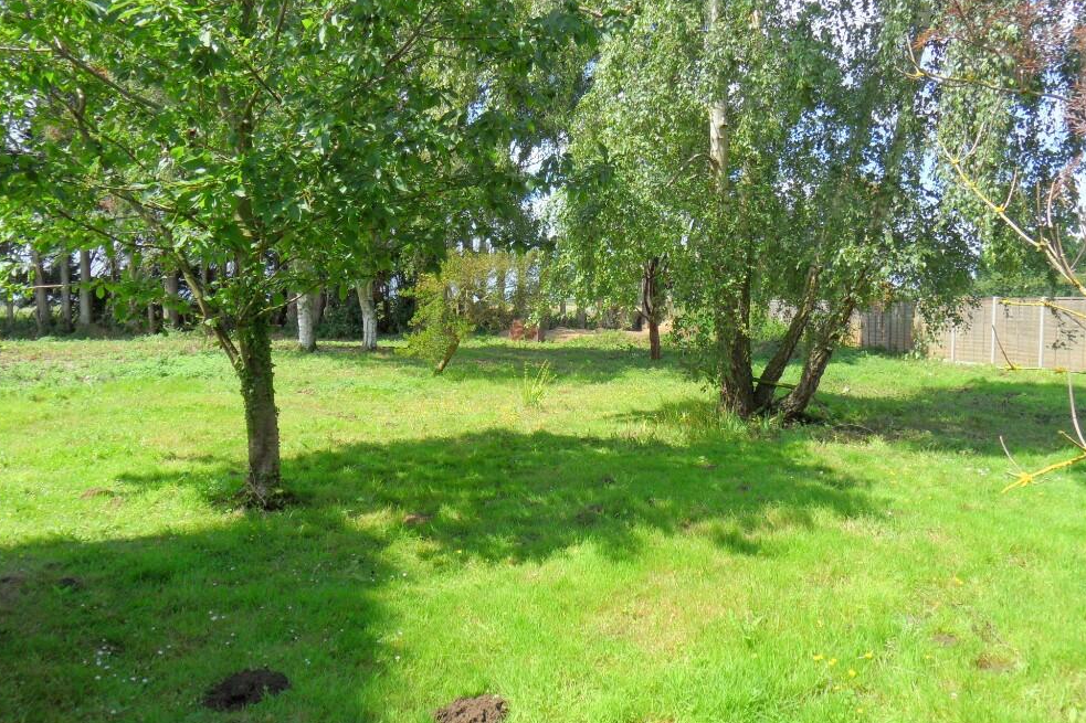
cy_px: 359
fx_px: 784
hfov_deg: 69.4
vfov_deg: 49.5
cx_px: 549
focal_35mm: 26
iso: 80
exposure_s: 1/500
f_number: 3.2
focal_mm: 3.9
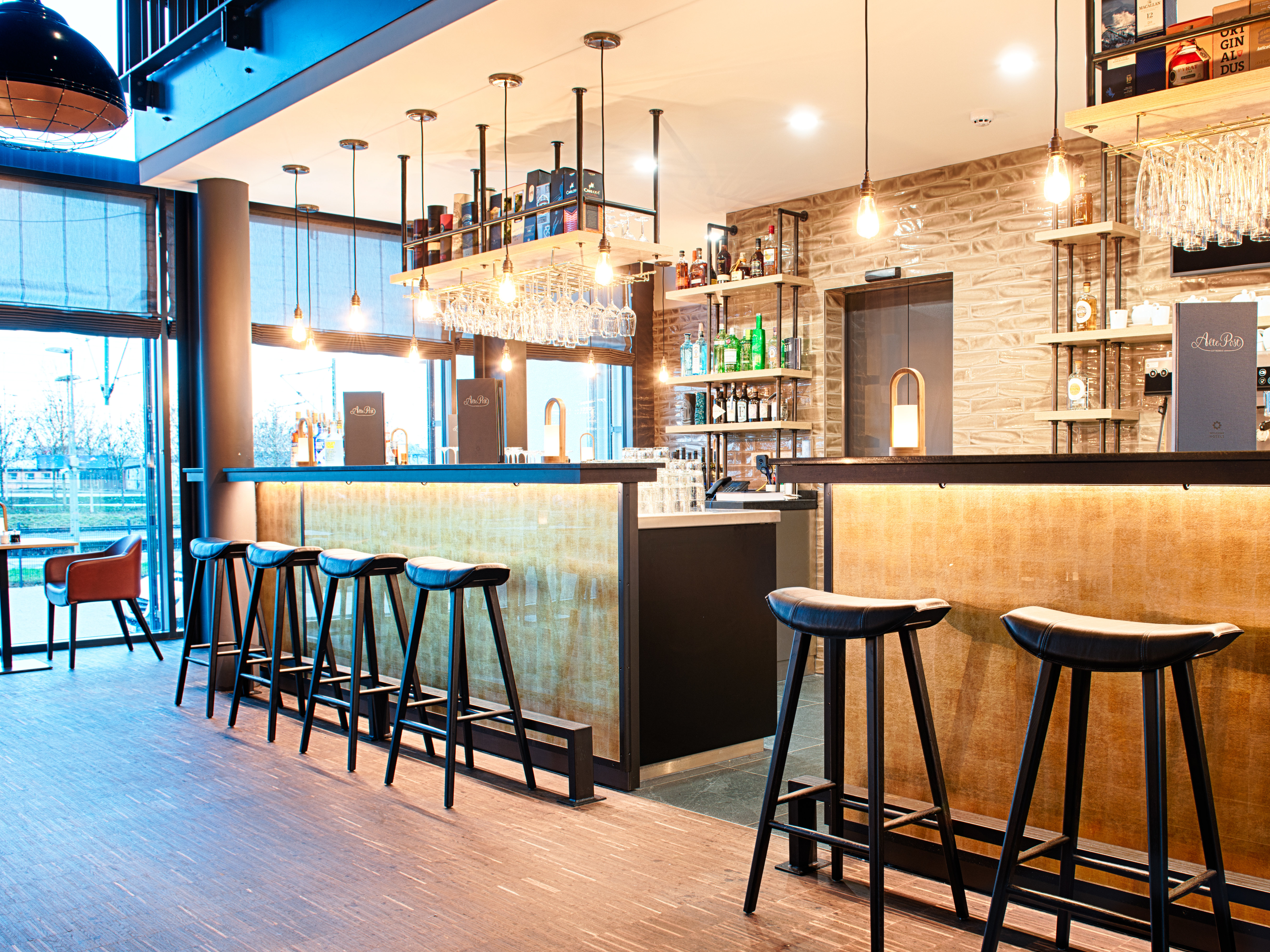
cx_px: 775
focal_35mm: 32
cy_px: 540
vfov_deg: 44.1
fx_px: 1174
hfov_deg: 56.3
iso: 100
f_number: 8
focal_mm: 24
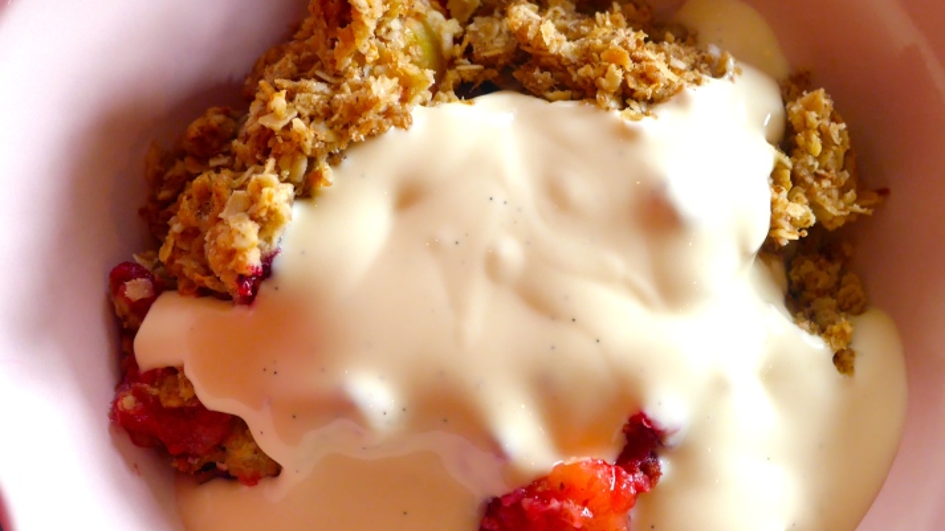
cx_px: 509
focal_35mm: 72
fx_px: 1804
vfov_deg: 16.7
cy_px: 324
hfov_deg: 29.3
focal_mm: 23
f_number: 5.1
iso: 320
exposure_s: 1/60
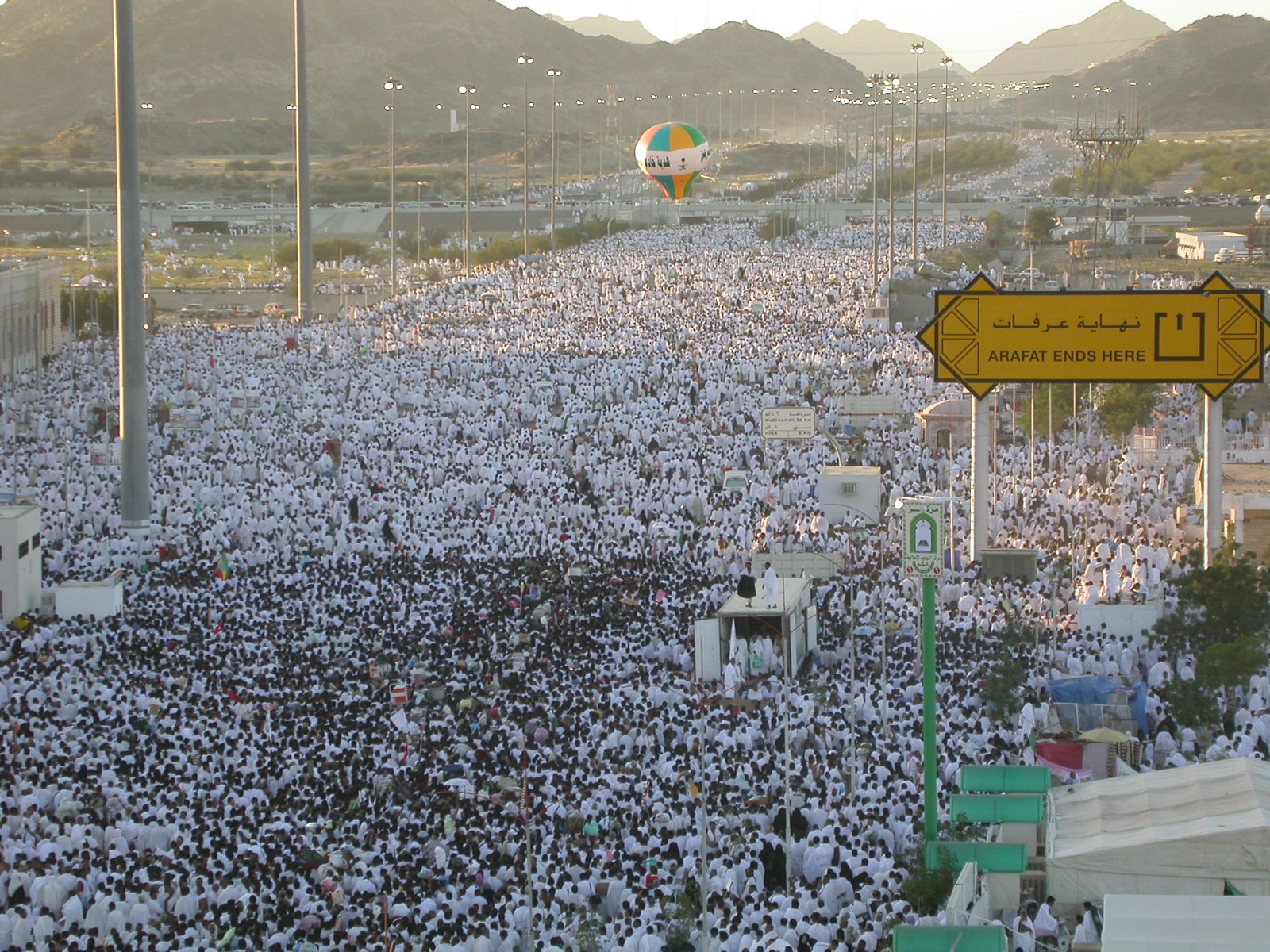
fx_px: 5356
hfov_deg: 13.5
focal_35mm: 146
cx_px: 635
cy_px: 476
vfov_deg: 10.2
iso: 100
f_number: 4.9
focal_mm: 30.2
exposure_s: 1/117
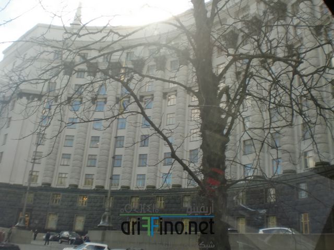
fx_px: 338
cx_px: 167
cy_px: 125
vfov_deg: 40.7
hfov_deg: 52.6
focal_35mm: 35
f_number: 3.1
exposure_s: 1/100
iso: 64
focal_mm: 6.3
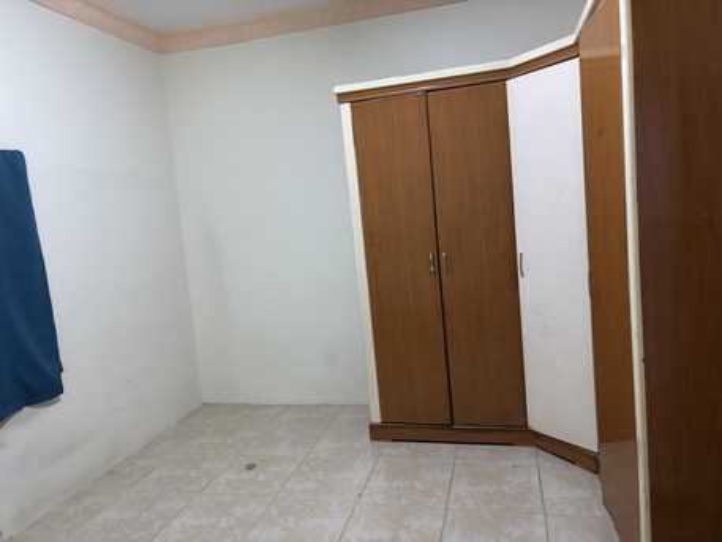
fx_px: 542
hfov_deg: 67.3
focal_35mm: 26
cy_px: 271
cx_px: 361
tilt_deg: -6.4
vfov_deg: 53.1
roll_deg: +4.3
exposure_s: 1/40
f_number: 1.6
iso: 500
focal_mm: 5.96
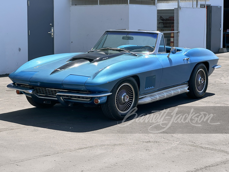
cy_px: 86
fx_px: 509
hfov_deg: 25.3
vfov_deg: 19.1
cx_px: 114
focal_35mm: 77
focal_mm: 9
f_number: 2.8
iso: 32
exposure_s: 1/423
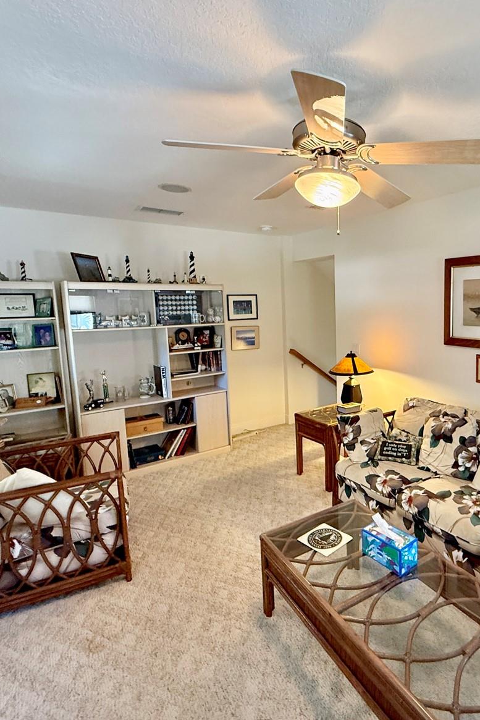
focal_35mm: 20
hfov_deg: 59.4
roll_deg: +0.3
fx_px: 400
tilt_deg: -4.0
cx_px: 346
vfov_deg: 84.0
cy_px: 350
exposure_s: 1/60
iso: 320
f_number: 2.2
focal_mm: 2.22
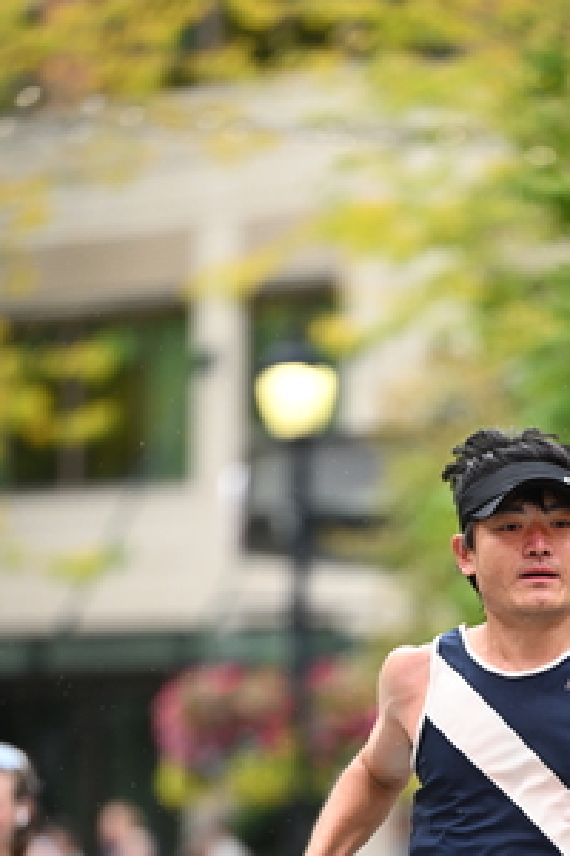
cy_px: 765
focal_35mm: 367
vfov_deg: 5.6
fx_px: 8716
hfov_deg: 3.7
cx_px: 503
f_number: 2.8
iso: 1250
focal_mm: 200
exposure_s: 1/1600
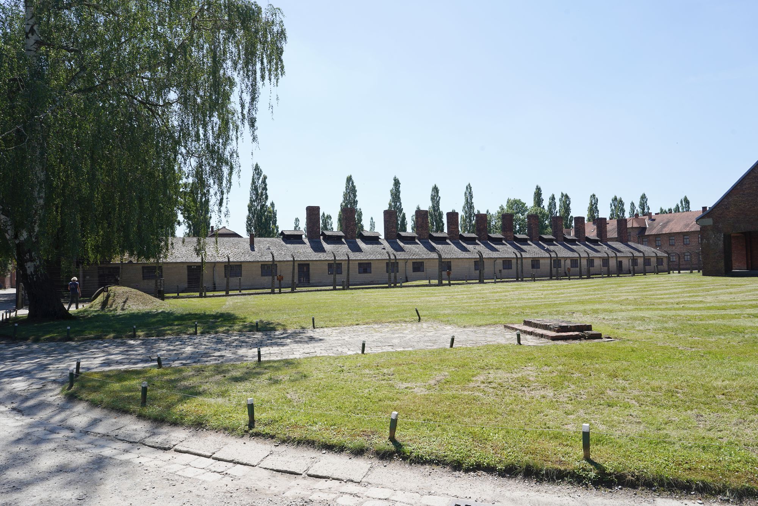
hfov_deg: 73.7
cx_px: 379
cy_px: 253
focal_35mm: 24
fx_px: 505
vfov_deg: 53.1
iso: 100
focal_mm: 24
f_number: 13
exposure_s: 1/100
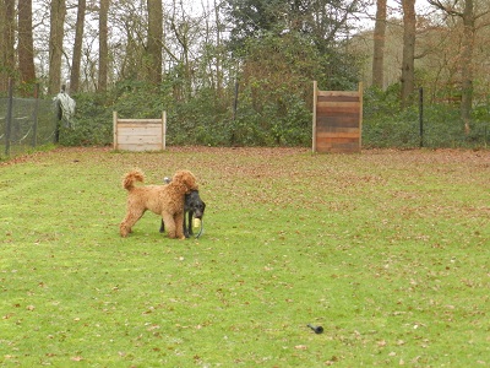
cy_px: 184
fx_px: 1416
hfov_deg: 19.6
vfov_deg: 14.8
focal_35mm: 100
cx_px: 245
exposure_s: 1/100
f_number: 4.6
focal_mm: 17.7
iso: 640
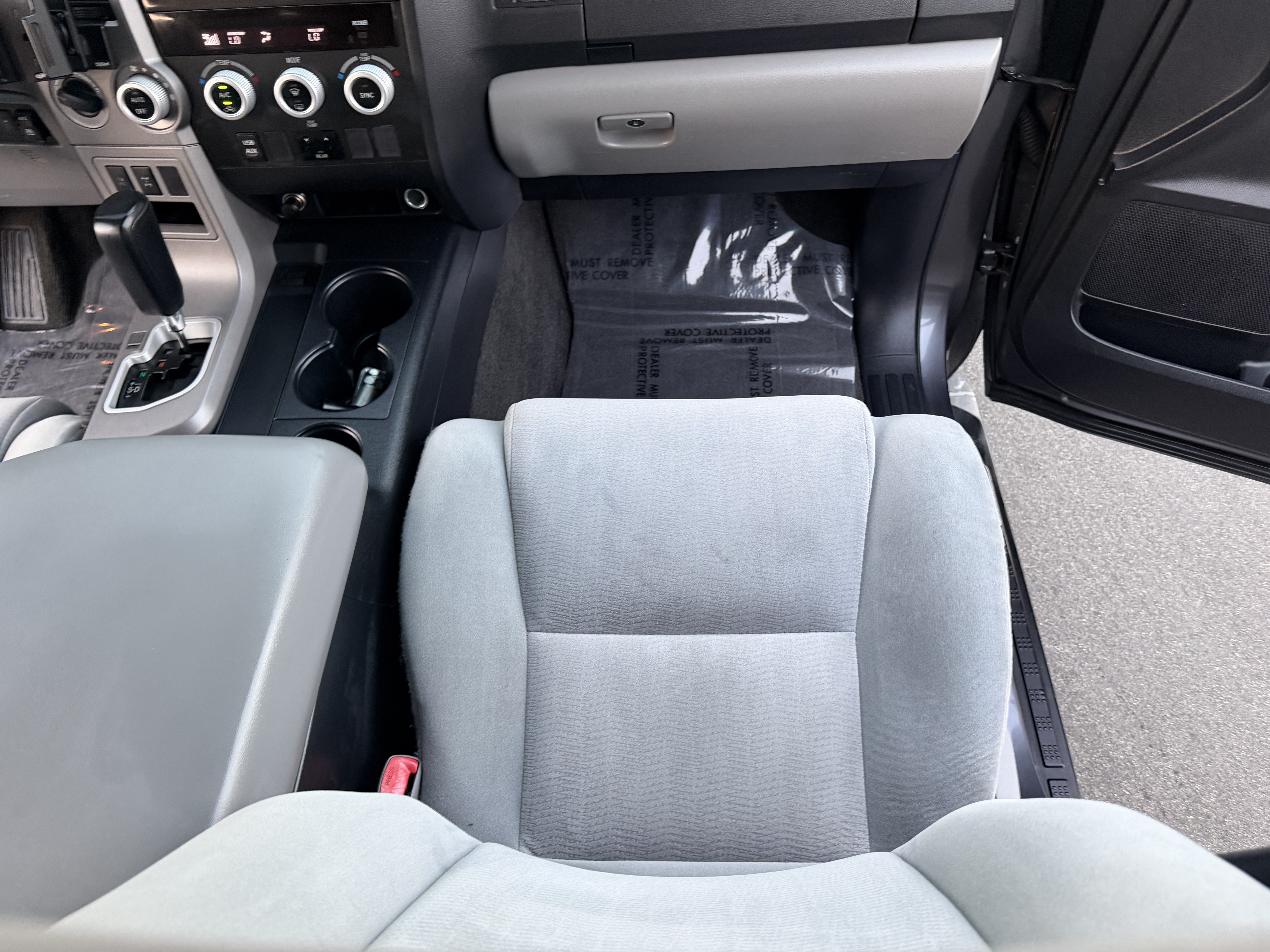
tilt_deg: -57.2
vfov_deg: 56.8
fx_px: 881
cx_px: 635
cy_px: 476
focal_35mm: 24
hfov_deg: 71.6
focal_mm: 6.76
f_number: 1.78
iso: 320
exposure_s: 1/60
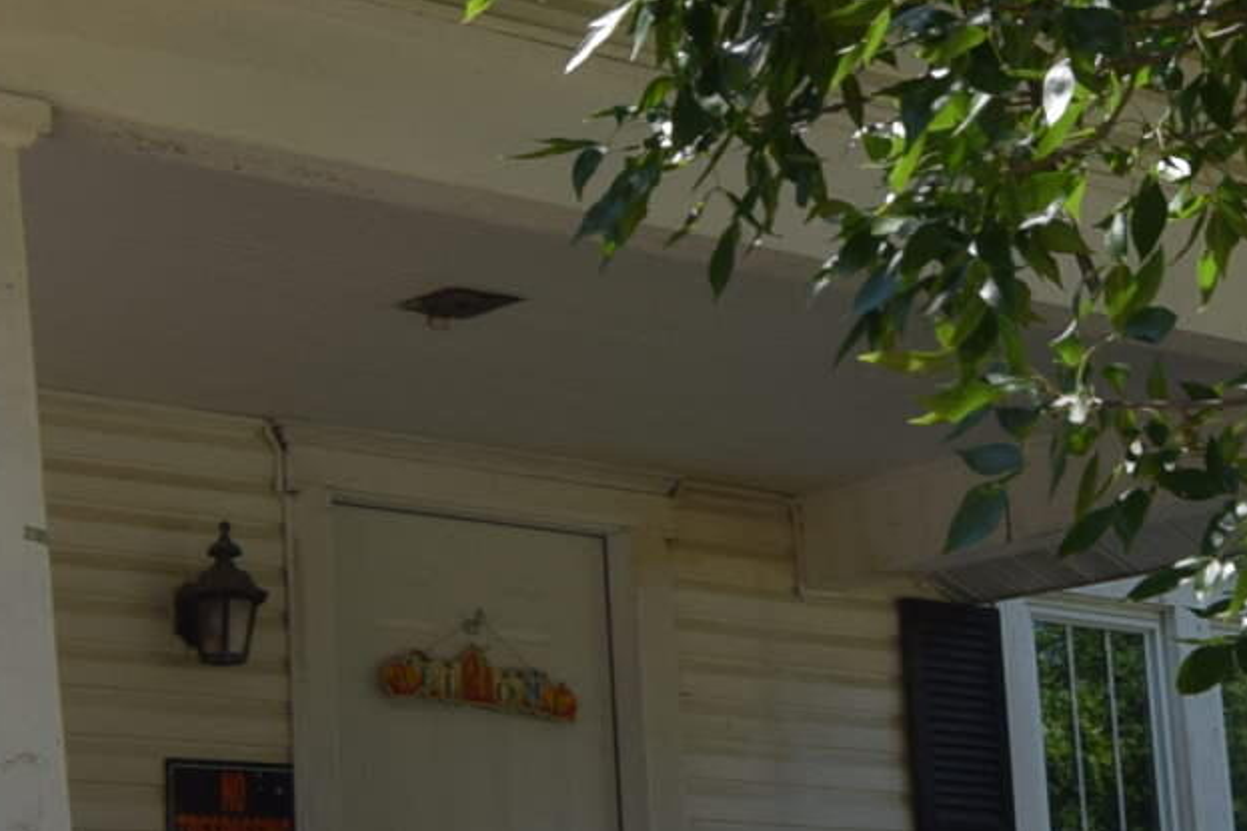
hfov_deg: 20.2
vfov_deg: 13.5
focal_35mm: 101
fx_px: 3497
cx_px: 695
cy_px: 394
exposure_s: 1/250
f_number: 8
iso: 200
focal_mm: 14
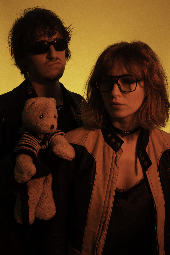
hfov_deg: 26.0
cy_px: 128
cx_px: 85
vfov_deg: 38.3
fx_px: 368
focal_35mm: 52
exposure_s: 1/125
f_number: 8
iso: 125
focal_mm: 51.9
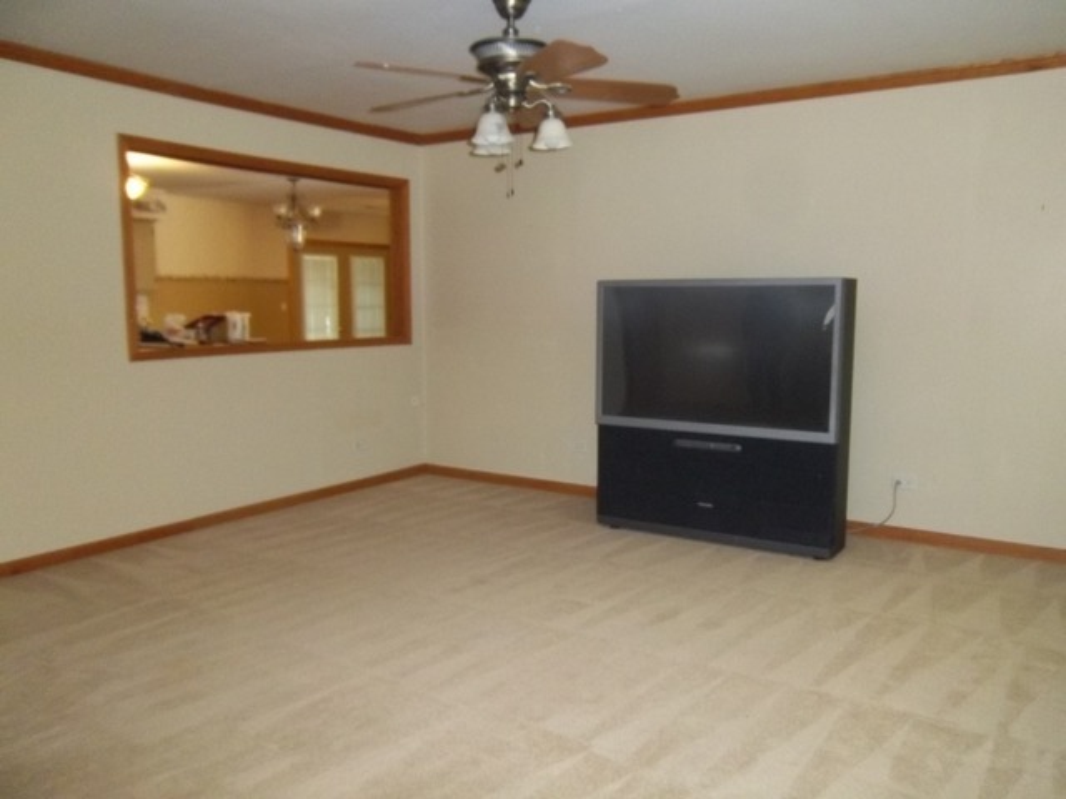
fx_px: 862
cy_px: 400
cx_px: 533
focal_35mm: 28
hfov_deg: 63.4
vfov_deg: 49.7
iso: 320
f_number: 3.5
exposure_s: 1/30
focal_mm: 5.05
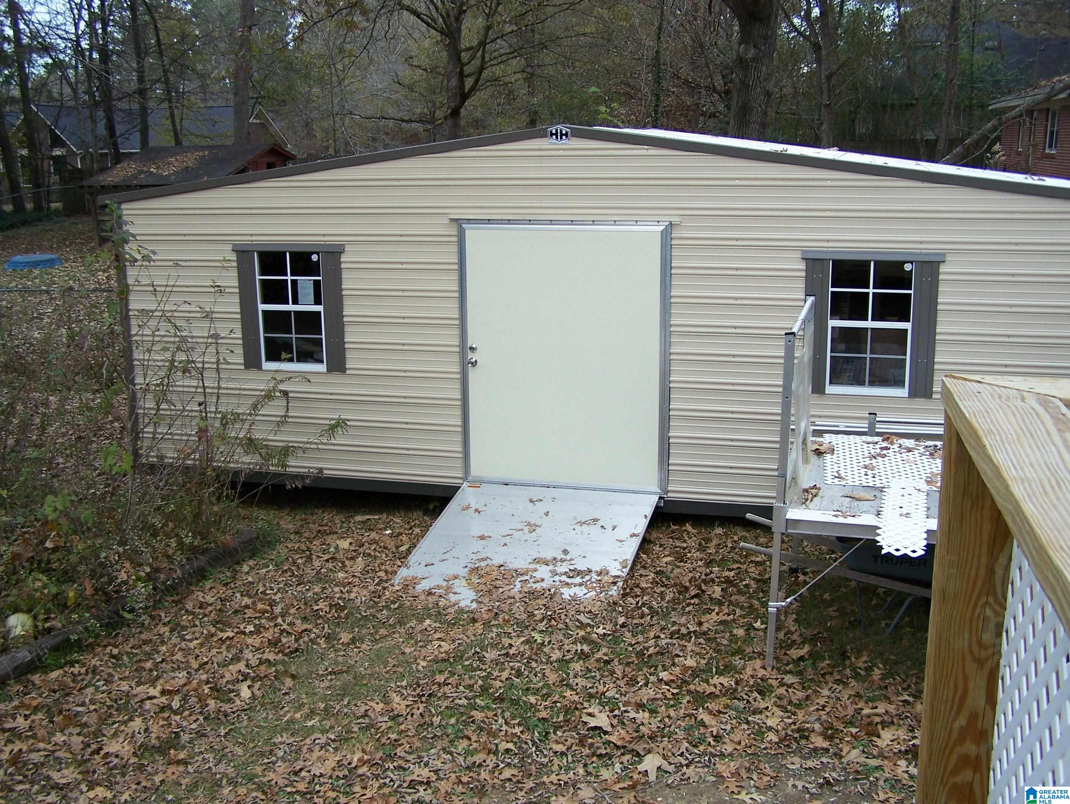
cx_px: 535
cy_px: 402
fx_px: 1175
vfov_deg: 37.8
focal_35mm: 38
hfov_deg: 48.9
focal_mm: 6.3
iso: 80
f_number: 2.8
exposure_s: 1/250
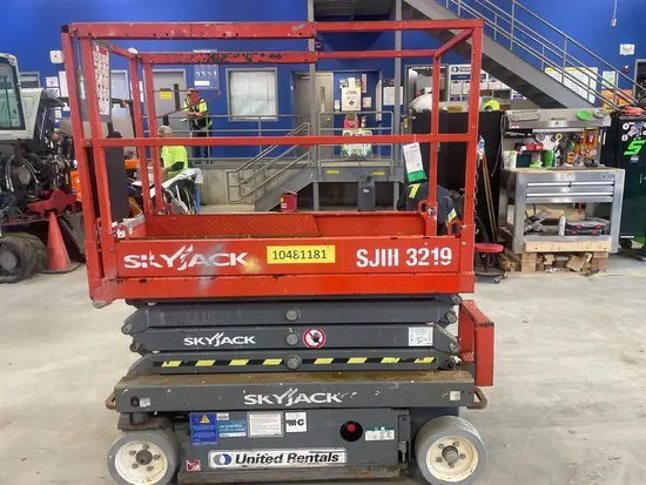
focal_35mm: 26
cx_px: 323
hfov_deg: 67.3
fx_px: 485
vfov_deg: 53.1
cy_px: 242
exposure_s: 1/104
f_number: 1.6
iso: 125
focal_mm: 4.2
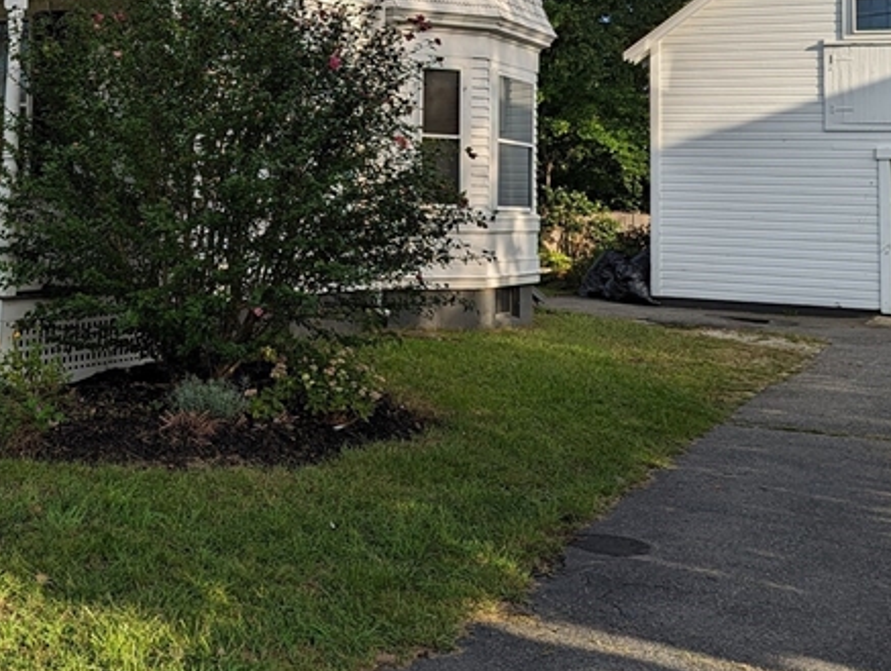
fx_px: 1443
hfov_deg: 33.2
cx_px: 159
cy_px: 71
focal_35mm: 56
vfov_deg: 25.4
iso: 37
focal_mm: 6.81
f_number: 1.85
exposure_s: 1/1529
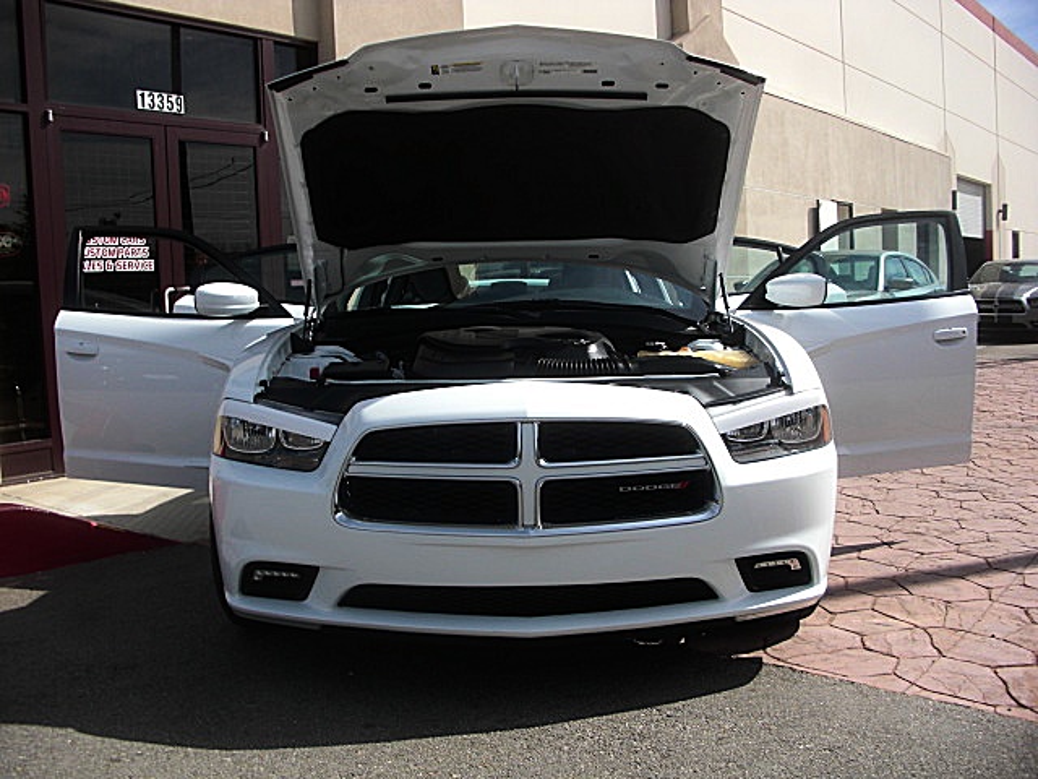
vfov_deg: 39.7
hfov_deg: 51.4
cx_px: 519
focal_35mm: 36
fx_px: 1080
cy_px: 390
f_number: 7.9
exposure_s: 1/125
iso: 50
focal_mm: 6.3
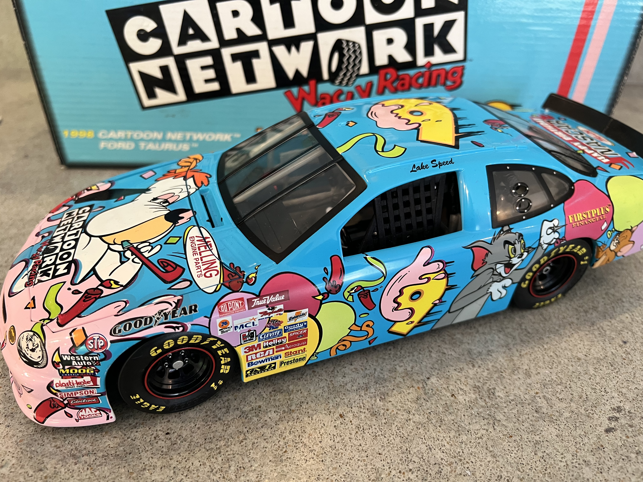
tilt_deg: -36.9
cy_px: 241
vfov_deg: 53.1
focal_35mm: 26
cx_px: 322
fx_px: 483
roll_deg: -0.9
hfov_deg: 67.3
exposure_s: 1/60
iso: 160
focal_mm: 5.7
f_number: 1.5
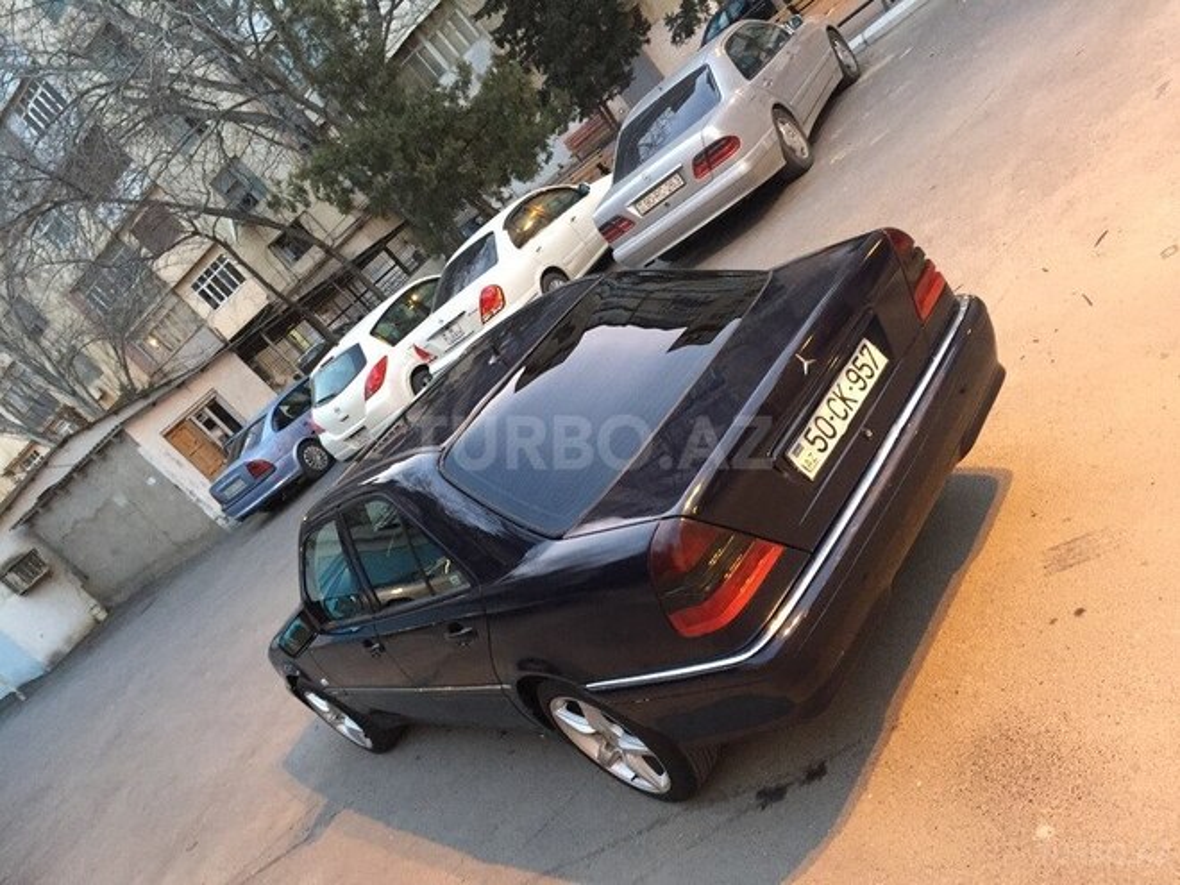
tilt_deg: -16.2
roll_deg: +42.2
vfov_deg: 48.2
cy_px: 442
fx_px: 989
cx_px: 590
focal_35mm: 29
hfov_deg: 61.7
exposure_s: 1/20
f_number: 2.2
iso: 250
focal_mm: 4.15
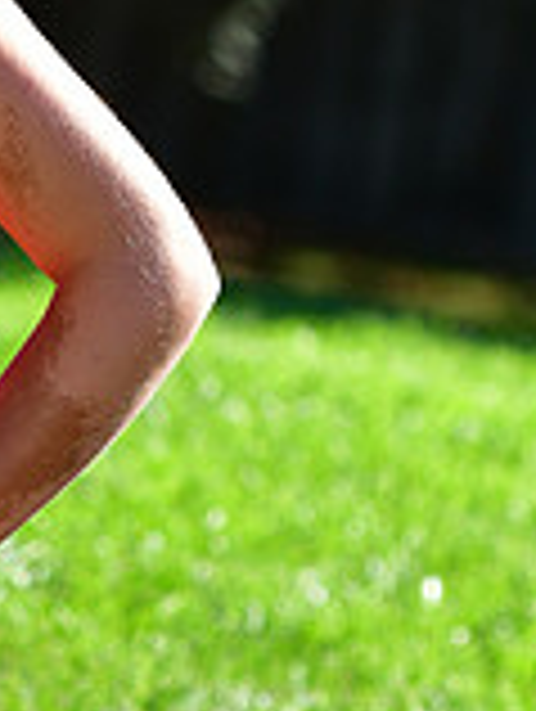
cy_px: -212
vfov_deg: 3.1
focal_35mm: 634
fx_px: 13054
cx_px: -218
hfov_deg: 2.3
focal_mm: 120
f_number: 4.5
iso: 400
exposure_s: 1/1250
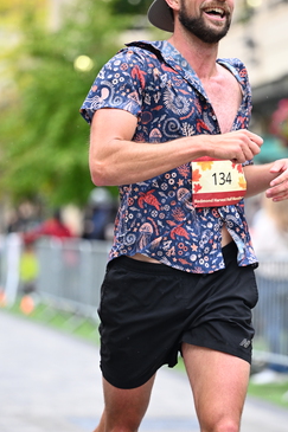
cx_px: 189
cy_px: 231
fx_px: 2174
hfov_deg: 7.6
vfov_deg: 11.4
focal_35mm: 181
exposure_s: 1/1600
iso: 1250
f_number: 2.8
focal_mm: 120
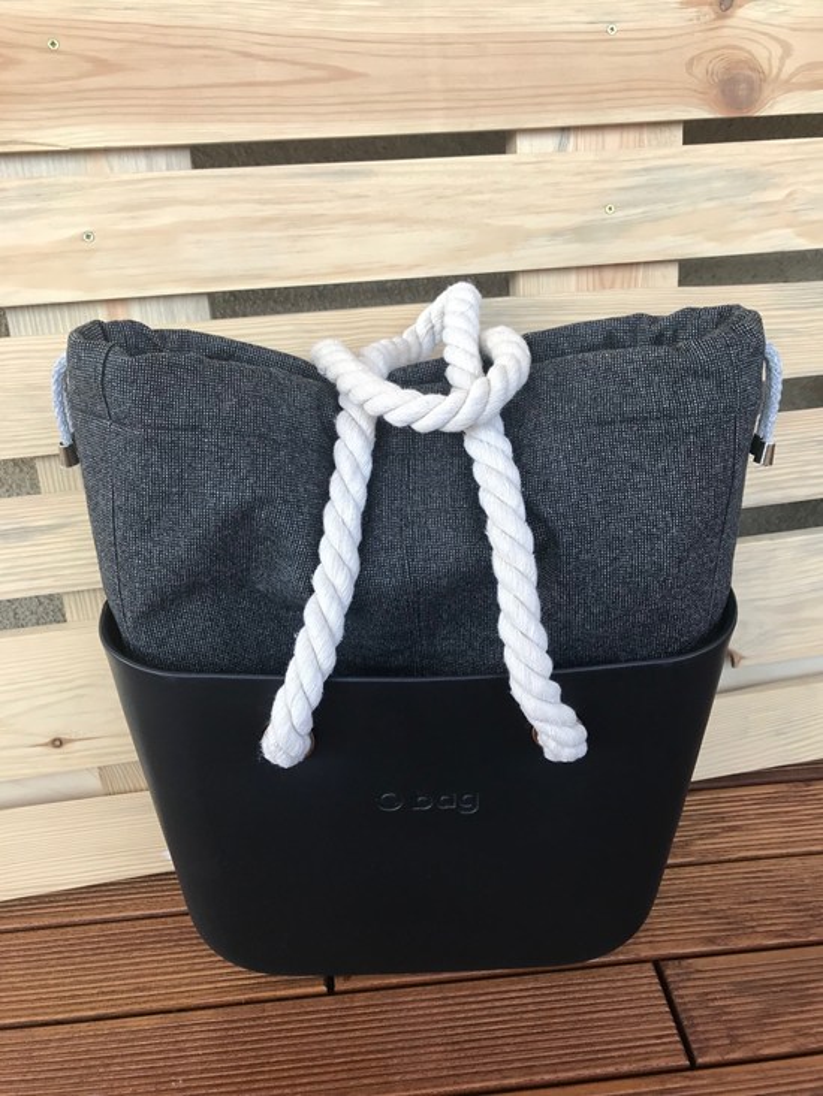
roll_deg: +1.3
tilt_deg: -29.5
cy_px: 548
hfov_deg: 49.8
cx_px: 412
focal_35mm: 28
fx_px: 887
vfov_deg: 63.4
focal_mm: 3.99
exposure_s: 1/93
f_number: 1.8
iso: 25
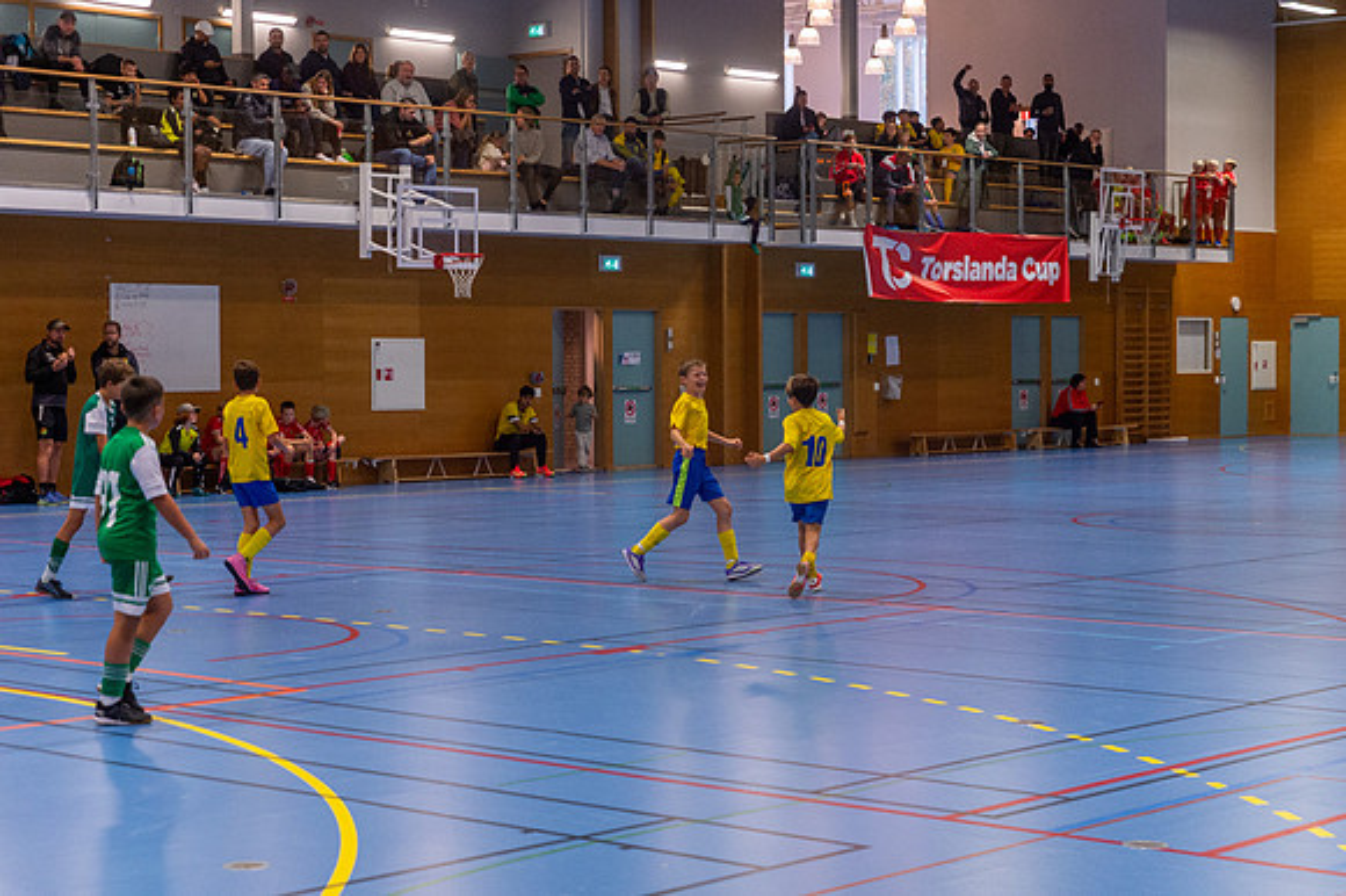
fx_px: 2666
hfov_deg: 28.3
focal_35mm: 71
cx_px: 673
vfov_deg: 19.1
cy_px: 448
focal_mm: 70
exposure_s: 1/400
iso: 2800
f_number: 3.5
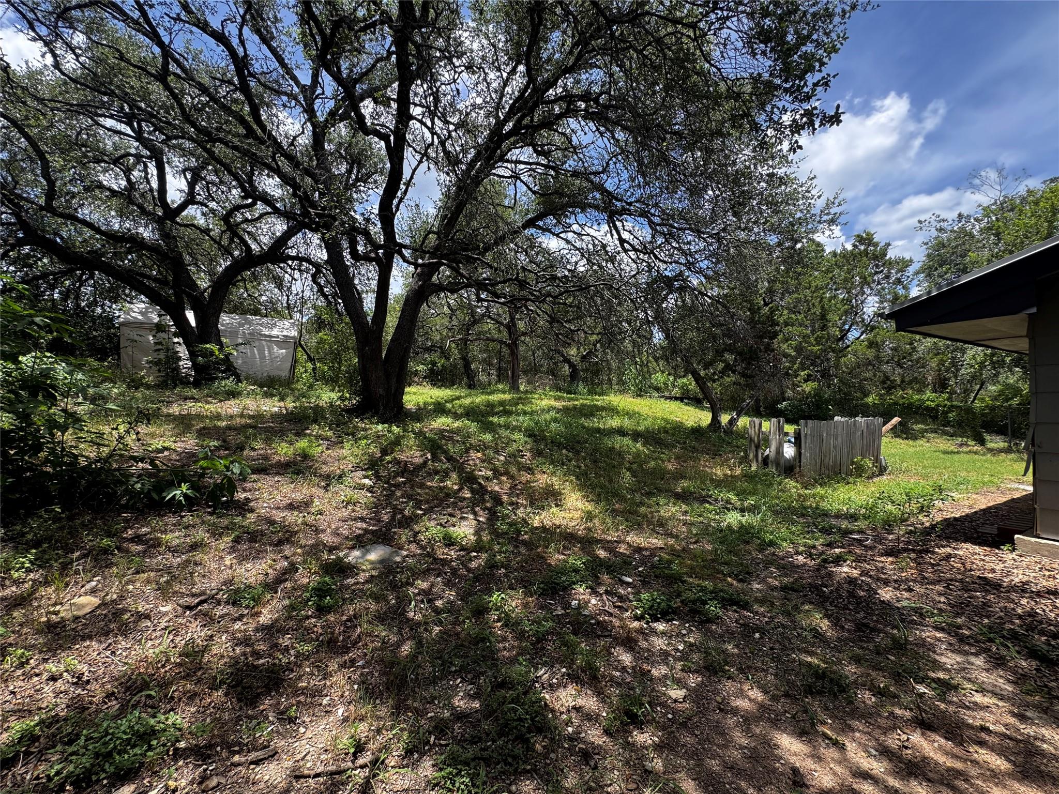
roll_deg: +0.3
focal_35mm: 14
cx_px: 530
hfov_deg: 102.1
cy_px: 397
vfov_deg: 85.7
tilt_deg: +0.6
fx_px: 428
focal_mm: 2.22
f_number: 2.2
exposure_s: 1/456
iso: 40
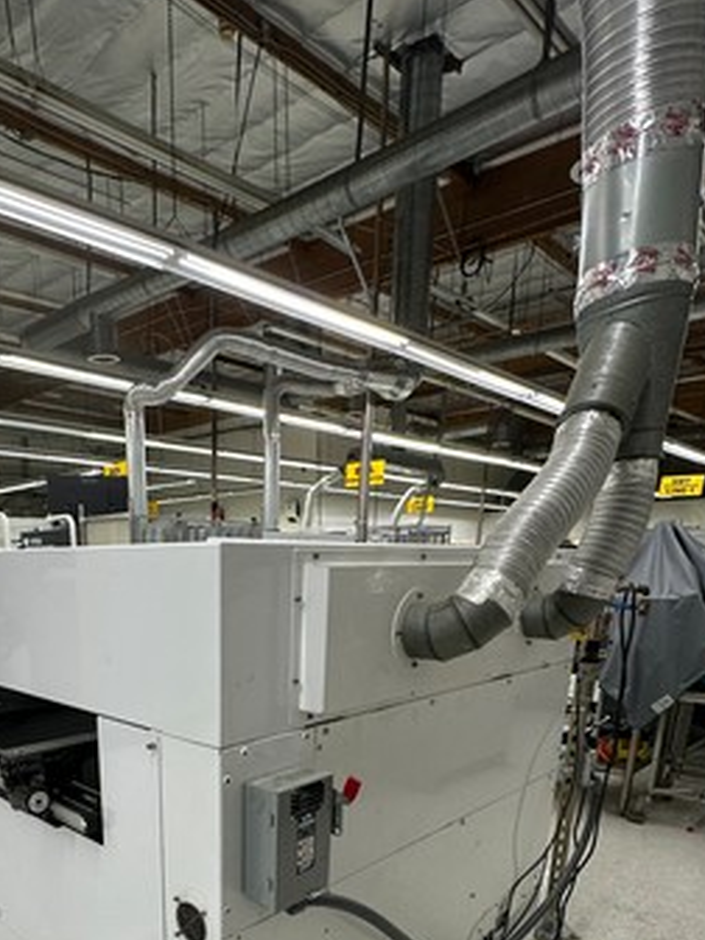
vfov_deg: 63.2
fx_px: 679
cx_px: 213
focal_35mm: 25
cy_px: 758
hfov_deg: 53.3
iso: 100
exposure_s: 1/120
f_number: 2.2
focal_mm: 2.22
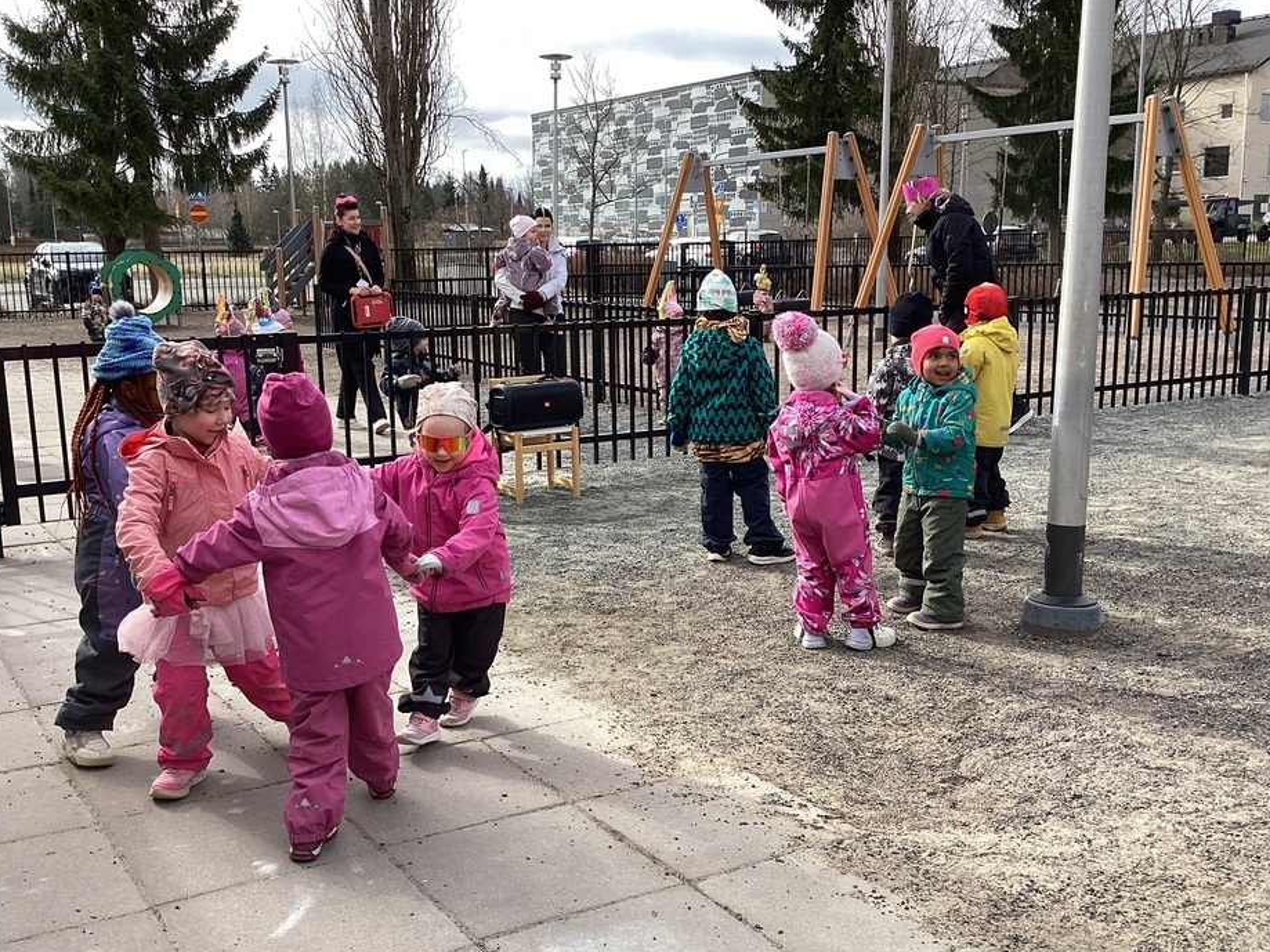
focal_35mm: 36
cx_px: 595
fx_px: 1321
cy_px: 502
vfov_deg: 39.6
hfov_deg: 51.3
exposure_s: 1/631
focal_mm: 3.3
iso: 25
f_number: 2.4
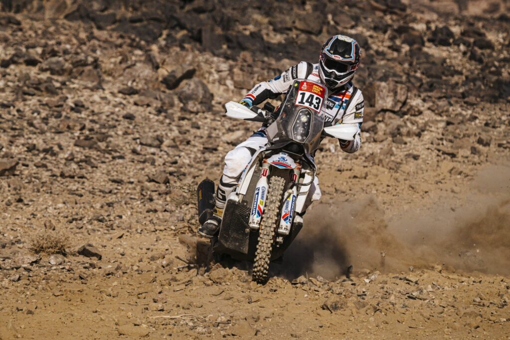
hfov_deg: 4.4
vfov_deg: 3.0
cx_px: 217
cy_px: 191
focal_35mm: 465
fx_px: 6590
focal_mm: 270
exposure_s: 1/3200
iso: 250
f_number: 6.3
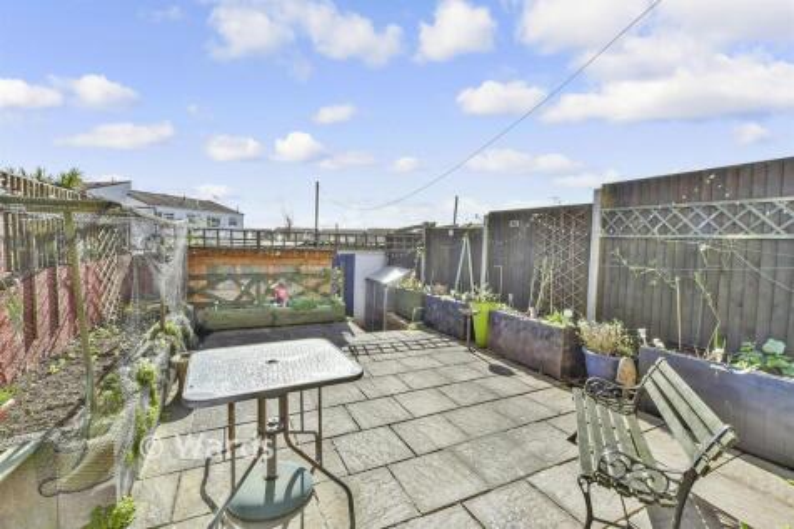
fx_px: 331
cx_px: 397
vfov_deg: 77.3
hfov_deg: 100.4
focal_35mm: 15
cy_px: 264
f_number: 10
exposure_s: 1/400
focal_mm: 10
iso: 500
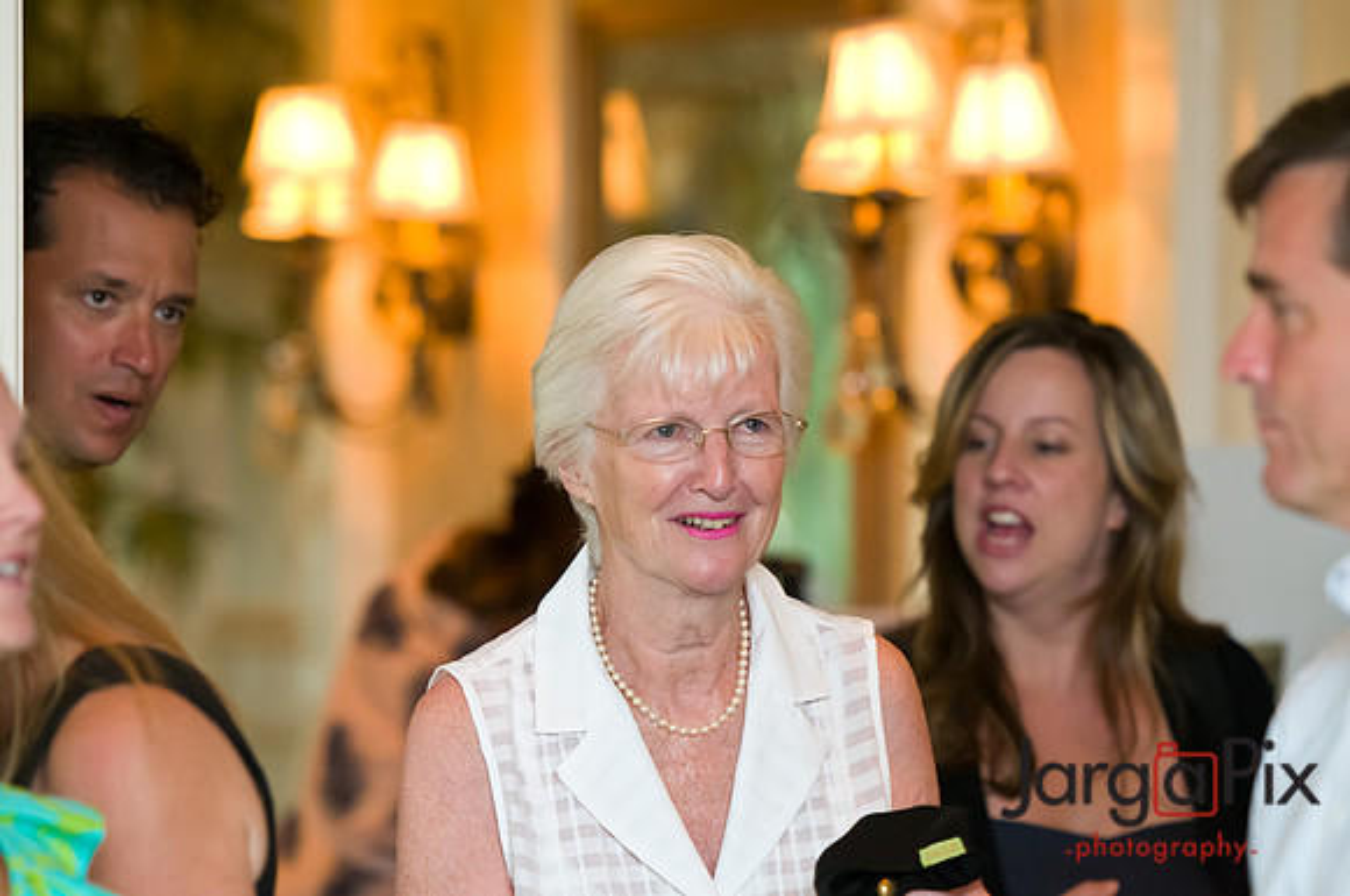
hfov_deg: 8.6
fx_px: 8987
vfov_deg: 5.7
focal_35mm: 240
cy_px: 448
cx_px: 675
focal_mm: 160
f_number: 3.2
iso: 1600
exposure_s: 1/160
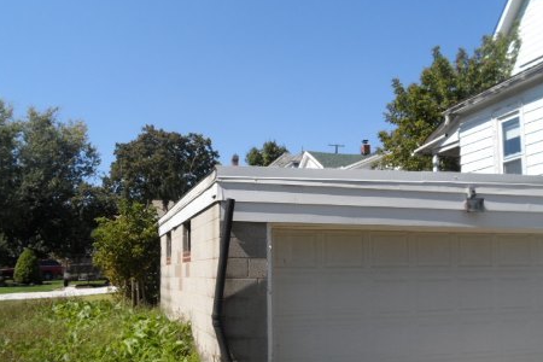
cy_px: 218
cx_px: 284
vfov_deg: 35.8
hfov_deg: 51.9
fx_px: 558
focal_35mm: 37
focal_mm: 4.5
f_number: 2.5
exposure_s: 1/1500
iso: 80
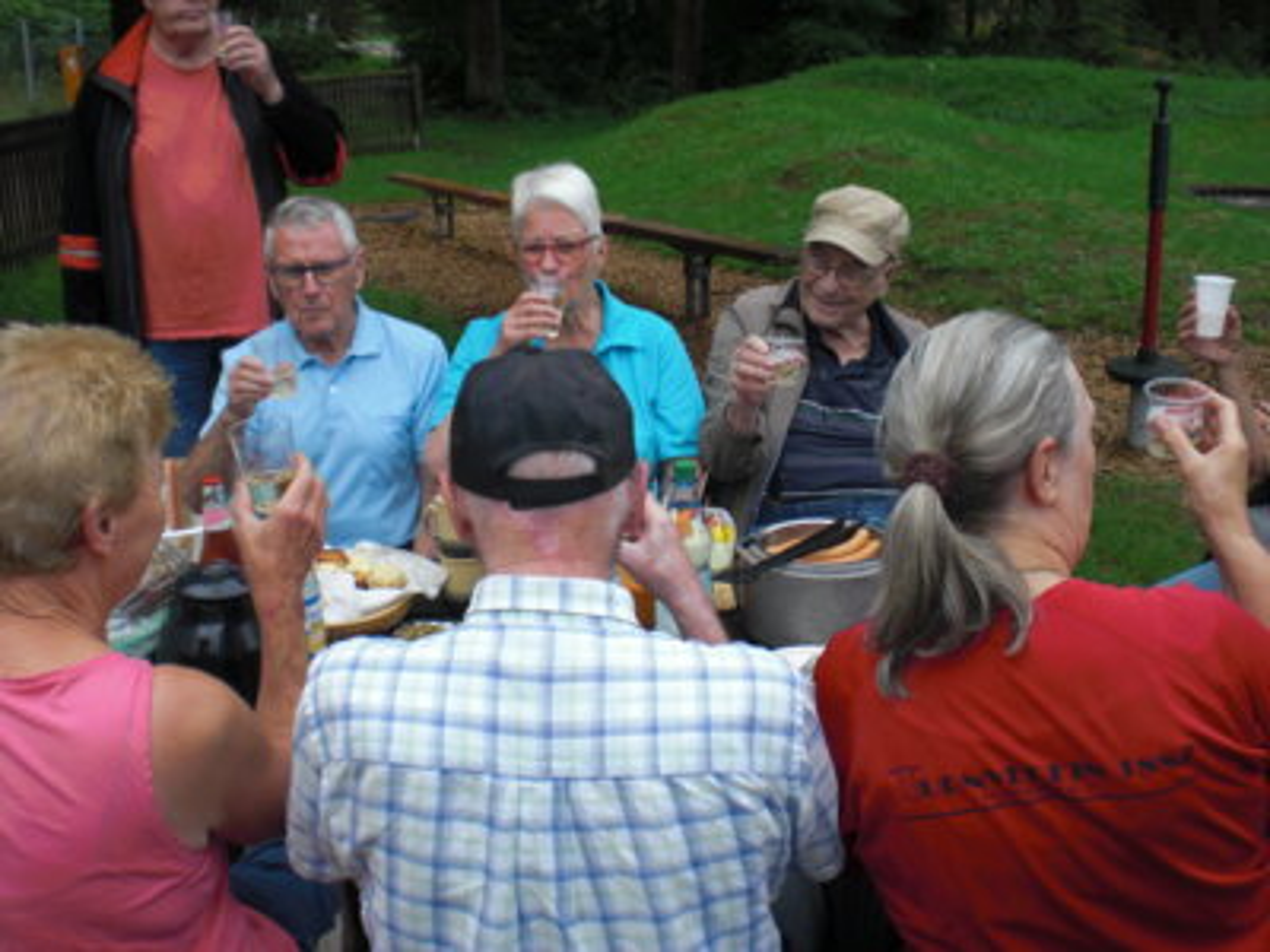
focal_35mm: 38
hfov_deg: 49.0
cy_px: 476
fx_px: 1394
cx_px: 635
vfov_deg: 37.7
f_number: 3.1
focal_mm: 6.3
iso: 64
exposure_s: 1/320
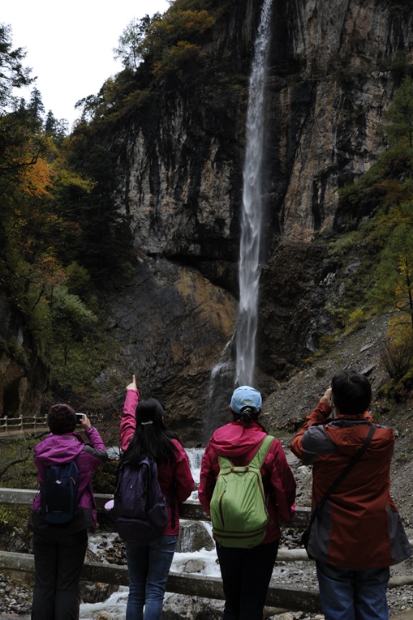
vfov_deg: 48.4
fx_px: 689
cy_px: 340
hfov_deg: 33.4
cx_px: 213
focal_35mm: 40
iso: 200
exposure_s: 1/60
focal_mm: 34
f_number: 6.3
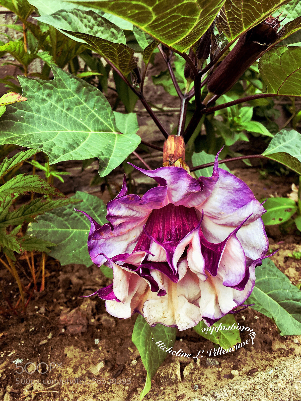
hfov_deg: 48.2
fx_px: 336
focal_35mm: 29
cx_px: 150
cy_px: 200
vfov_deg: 61.7
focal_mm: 4.15
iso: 32
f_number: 2.2
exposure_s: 1/60
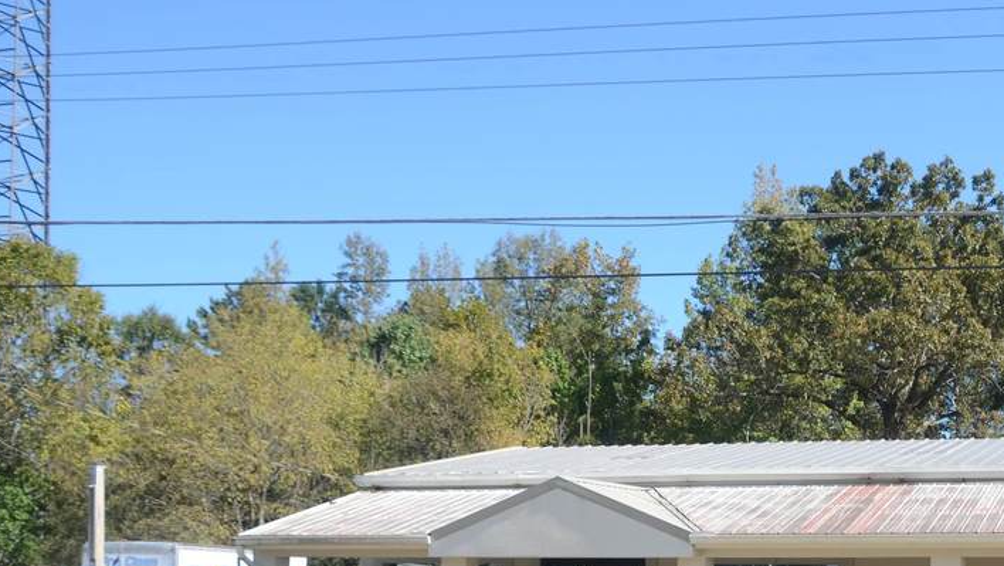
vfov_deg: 23.1
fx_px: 1358
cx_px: 845
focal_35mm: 51
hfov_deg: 38.6
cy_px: 485
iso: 100
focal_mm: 18
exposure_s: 1/250
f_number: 8
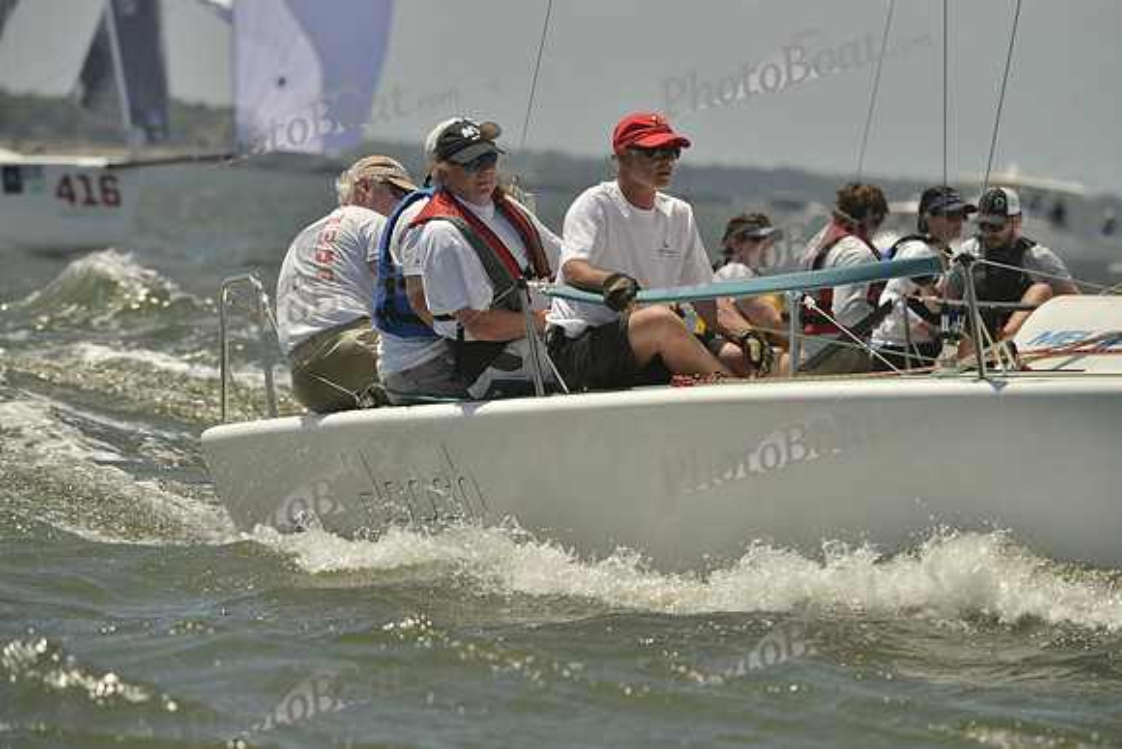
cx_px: 561
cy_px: 374
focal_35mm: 360
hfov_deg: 5.7
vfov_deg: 3.8
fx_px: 11222
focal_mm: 360
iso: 280
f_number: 10
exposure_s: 1/1250
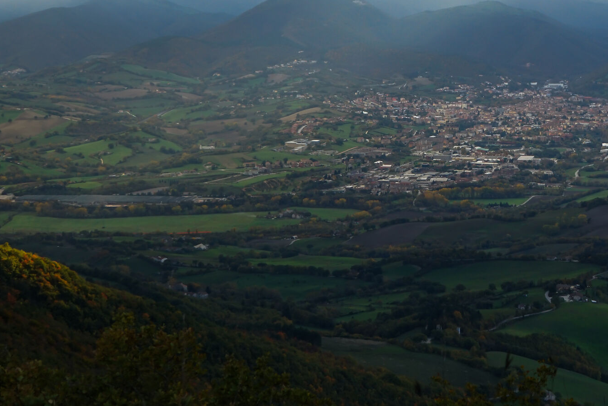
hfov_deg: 22.9
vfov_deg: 15.5
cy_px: 99
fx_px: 1486
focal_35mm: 88
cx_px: 461
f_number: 16
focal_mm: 49
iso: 640
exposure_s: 1/60
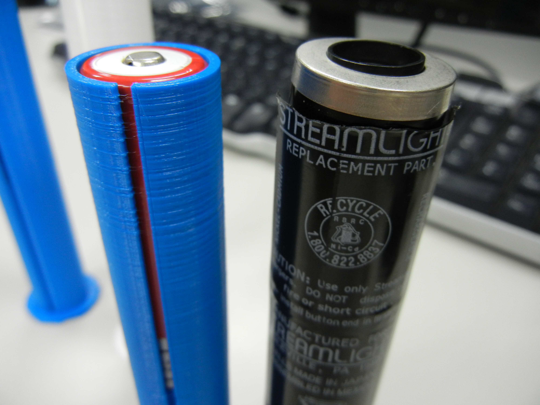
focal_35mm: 30
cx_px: 270
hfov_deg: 60.0
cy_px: 202
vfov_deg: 46.8
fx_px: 468
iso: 382
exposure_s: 1/30
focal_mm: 5.4
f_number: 3.5
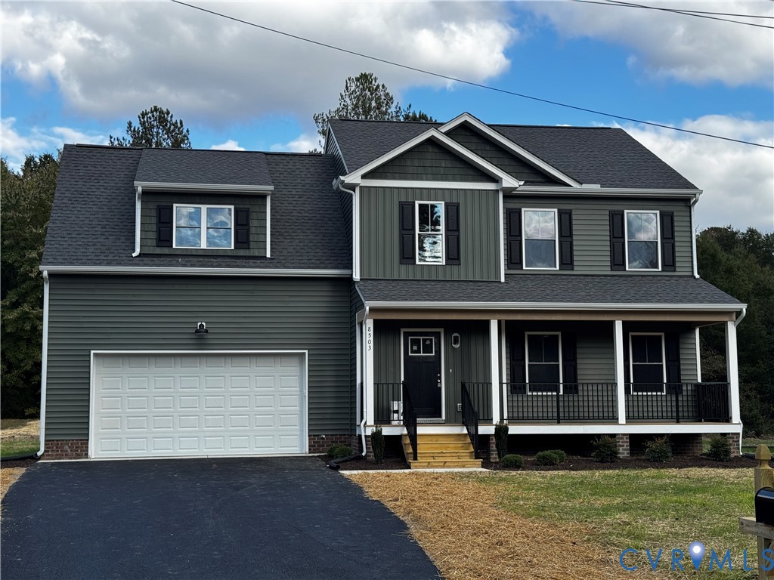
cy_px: 290
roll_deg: -0.6
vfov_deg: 30.3
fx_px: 1073
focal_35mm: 48
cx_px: 387
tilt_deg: +5.9
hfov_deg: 39.7
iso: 64
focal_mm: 6.76
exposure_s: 1/1637
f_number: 1.78
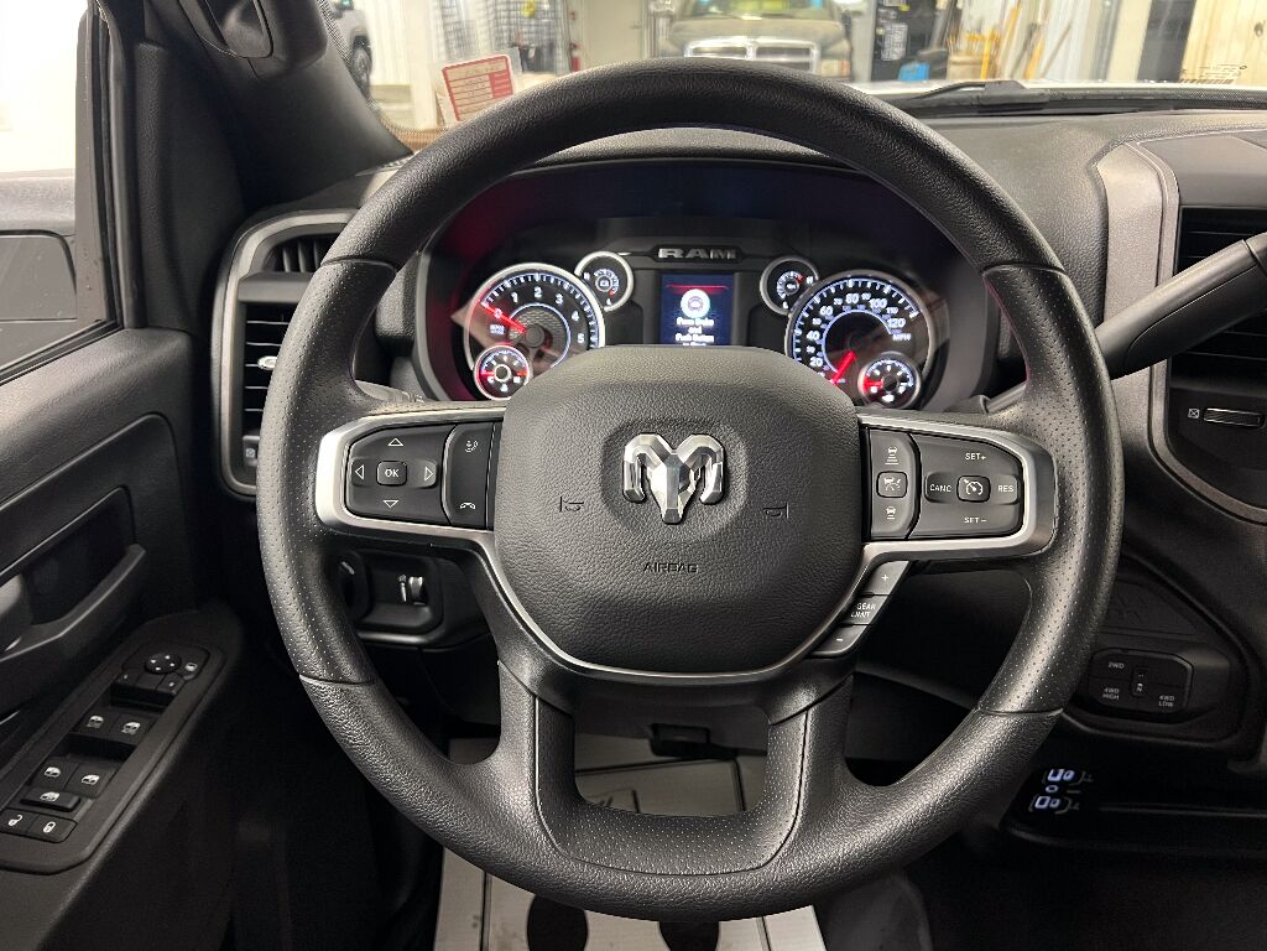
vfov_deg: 53.1
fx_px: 952
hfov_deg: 67.3
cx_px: 634
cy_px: 476
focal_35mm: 26
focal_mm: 5.7
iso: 500
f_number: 1.5
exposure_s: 1/40
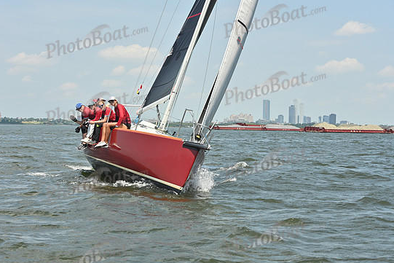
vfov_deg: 18.2
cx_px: 186
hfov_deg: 27.0
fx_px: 821
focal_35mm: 75
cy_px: 134
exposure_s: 1/1250
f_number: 8
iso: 320
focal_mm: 70
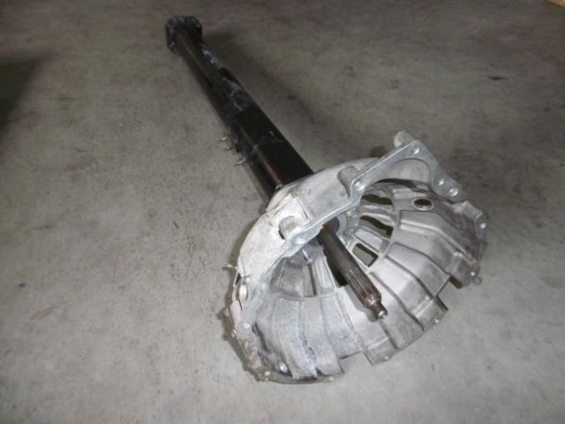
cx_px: 282
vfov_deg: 56.8
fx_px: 392
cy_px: 212
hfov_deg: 71.6
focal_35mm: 24
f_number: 3.1
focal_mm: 4.3
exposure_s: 1/60
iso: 200
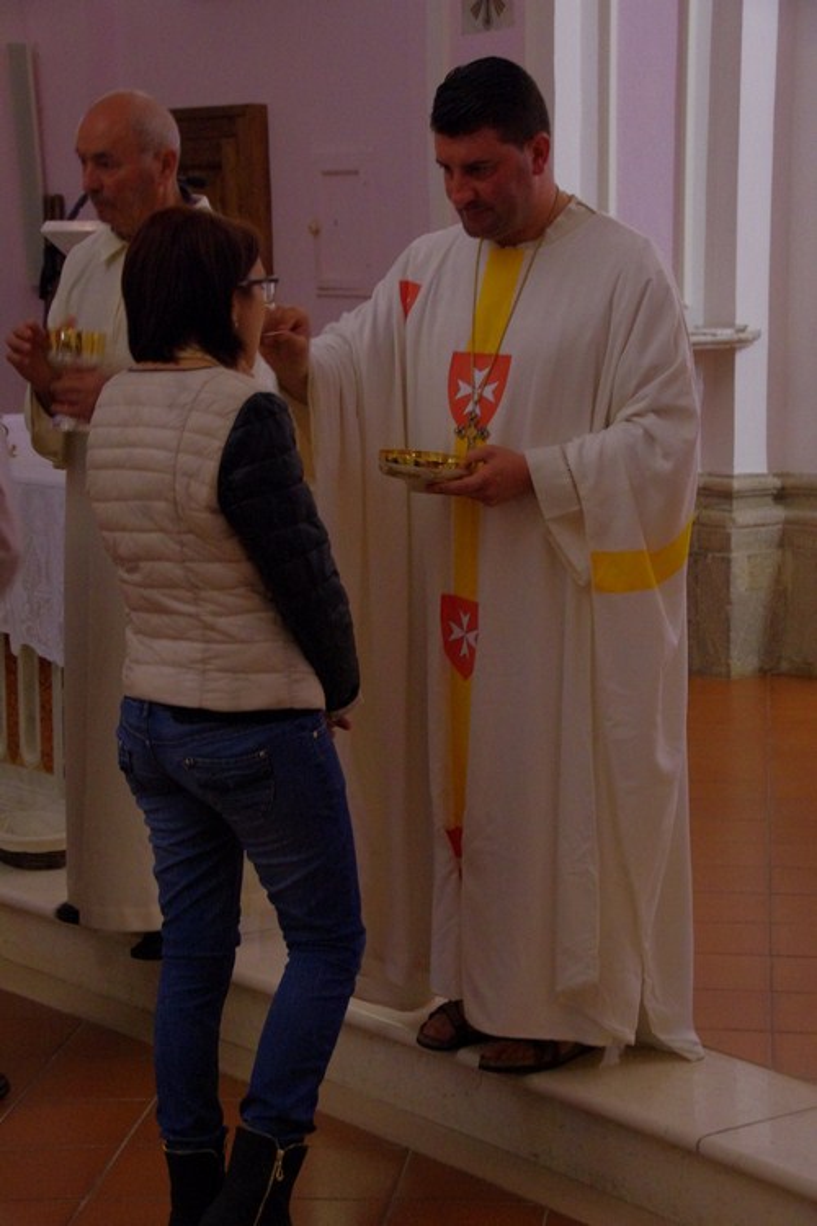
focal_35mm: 80
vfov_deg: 25.5
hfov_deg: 17.2
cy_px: 613
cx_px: 408
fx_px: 2706
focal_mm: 53
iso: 3200
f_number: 8
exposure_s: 1/15
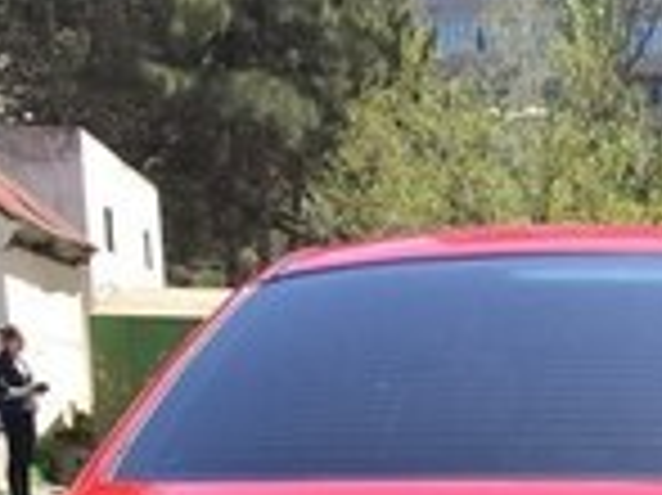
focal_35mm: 98
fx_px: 1873
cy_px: 999
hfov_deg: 19.7
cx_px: 590
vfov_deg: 13.0
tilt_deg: -16.3
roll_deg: +0.5
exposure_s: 1/648
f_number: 2.2
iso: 32
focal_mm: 4.15
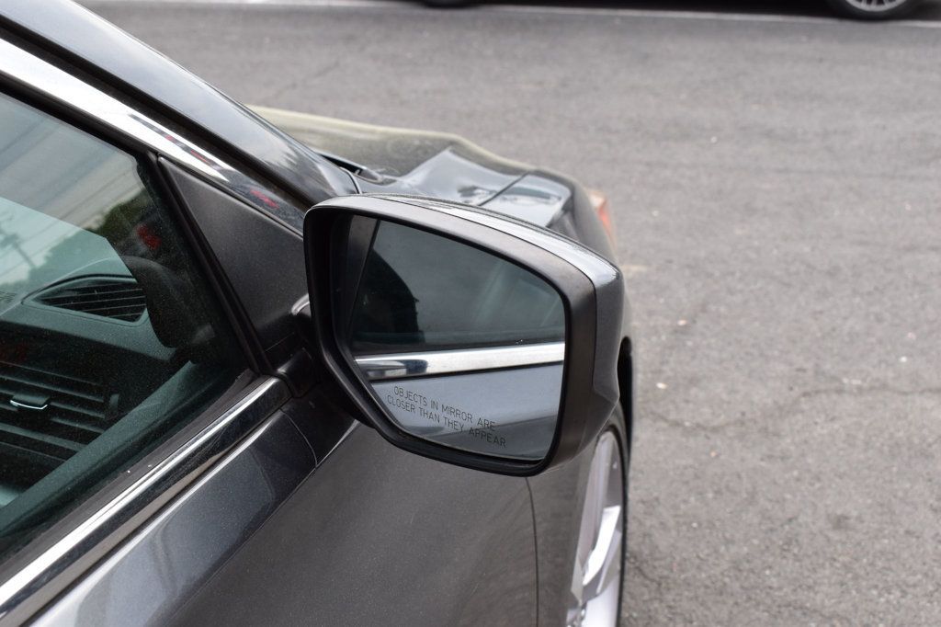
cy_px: 314
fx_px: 1254
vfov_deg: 28.1
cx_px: 470
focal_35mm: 48
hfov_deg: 41.1
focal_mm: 32
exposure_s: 1/250
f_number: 10
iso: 400
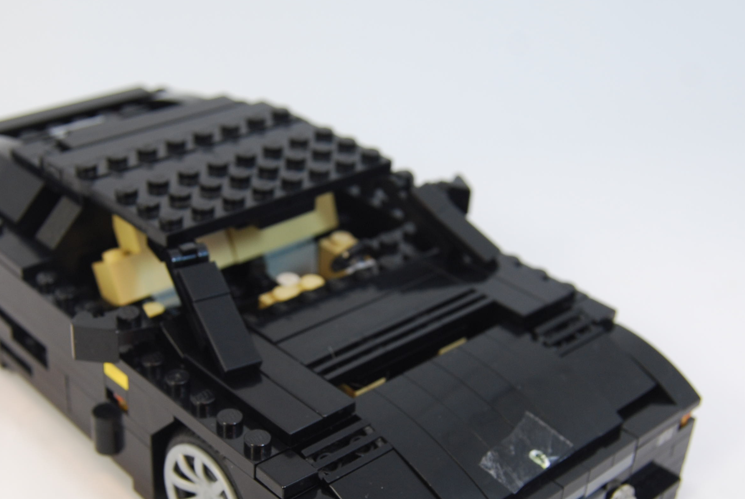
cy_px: 333
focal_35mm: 57
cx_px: 321
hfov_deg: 35.1
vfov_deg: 23.8
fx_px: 1177
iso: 200
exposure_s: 1/60
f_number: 5.6
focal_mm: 23
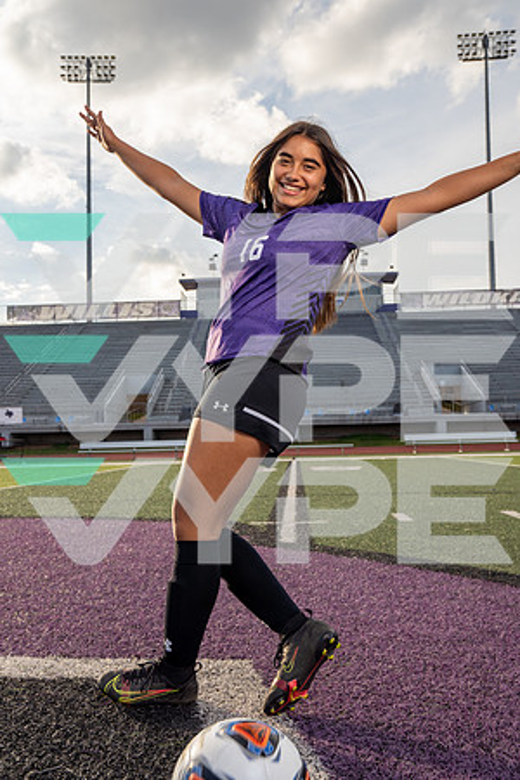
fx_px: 758
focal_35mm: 35
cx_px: 260
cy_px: 390
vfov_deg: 54.4
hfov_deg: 37.9
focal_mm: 35
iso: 250
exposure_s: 1/500
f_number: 6.3
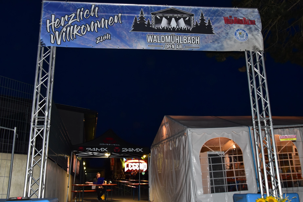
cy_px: 101
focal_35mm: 38
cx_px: 152
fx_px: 316
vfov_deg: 35.5
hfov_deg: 51.3
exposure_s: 1/60
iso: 2000
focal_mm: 25
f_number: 6.3
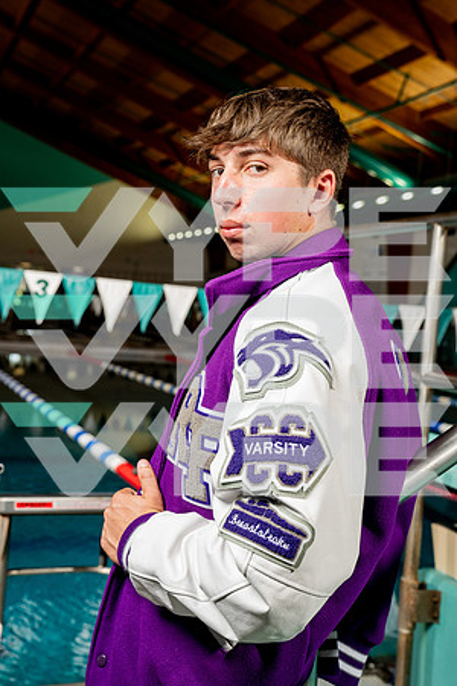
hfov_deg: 27.0
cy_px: 343
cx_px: 228
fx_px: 952
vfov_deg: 39.6
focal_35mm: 50
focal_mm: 50
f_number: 6.3
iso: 640
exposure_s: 1/250
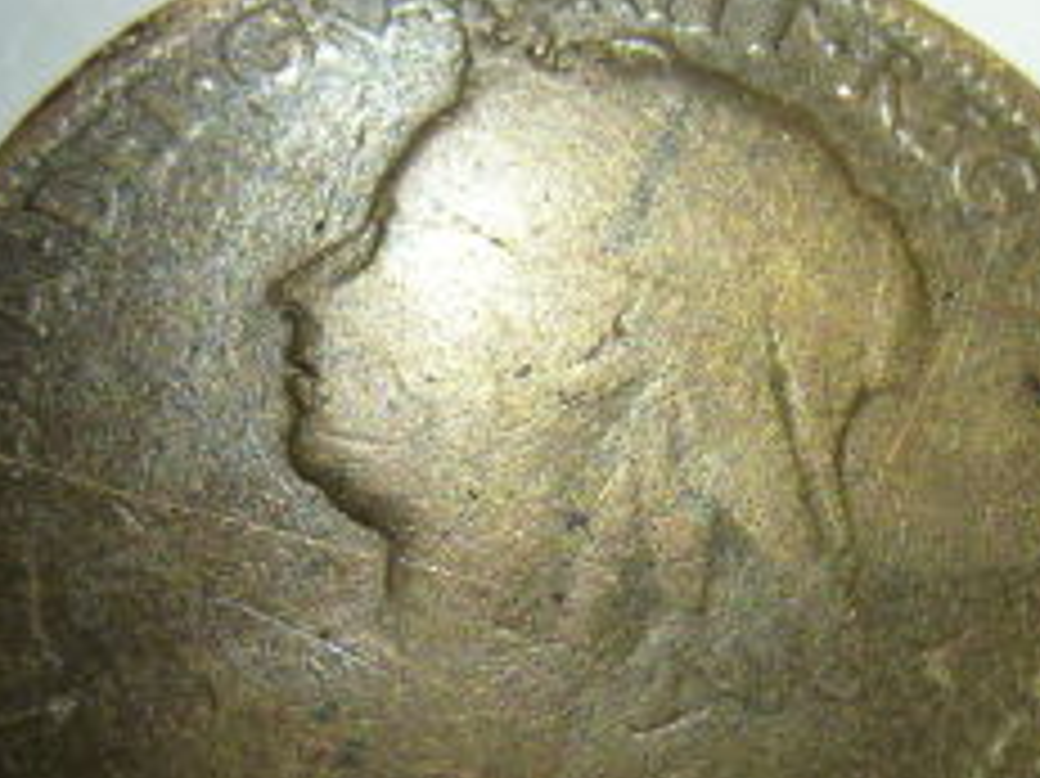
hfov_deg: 29.8
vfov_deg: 22.5
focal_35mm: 65
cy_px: 531
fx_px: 1952
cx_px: 585
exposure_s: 1/40
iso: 200
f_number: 5
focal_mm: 4.1
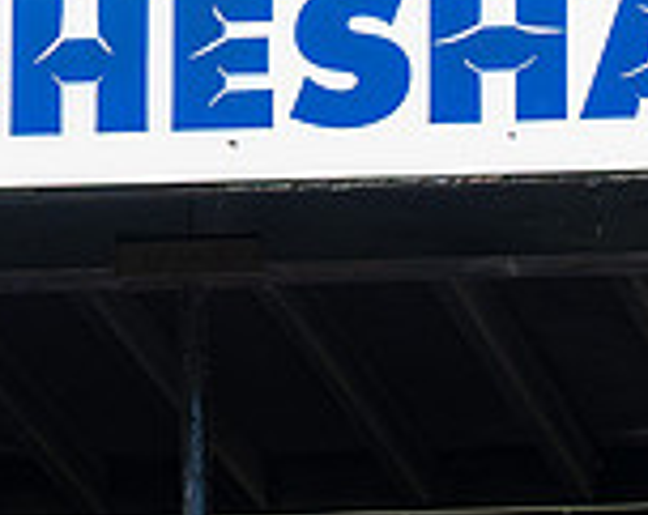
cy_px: 826
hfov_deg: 4.2
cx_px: 810
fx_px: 8728
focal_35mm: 456
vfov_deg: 3.4
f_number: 5
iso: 500
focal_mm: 71
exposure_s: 1/1600
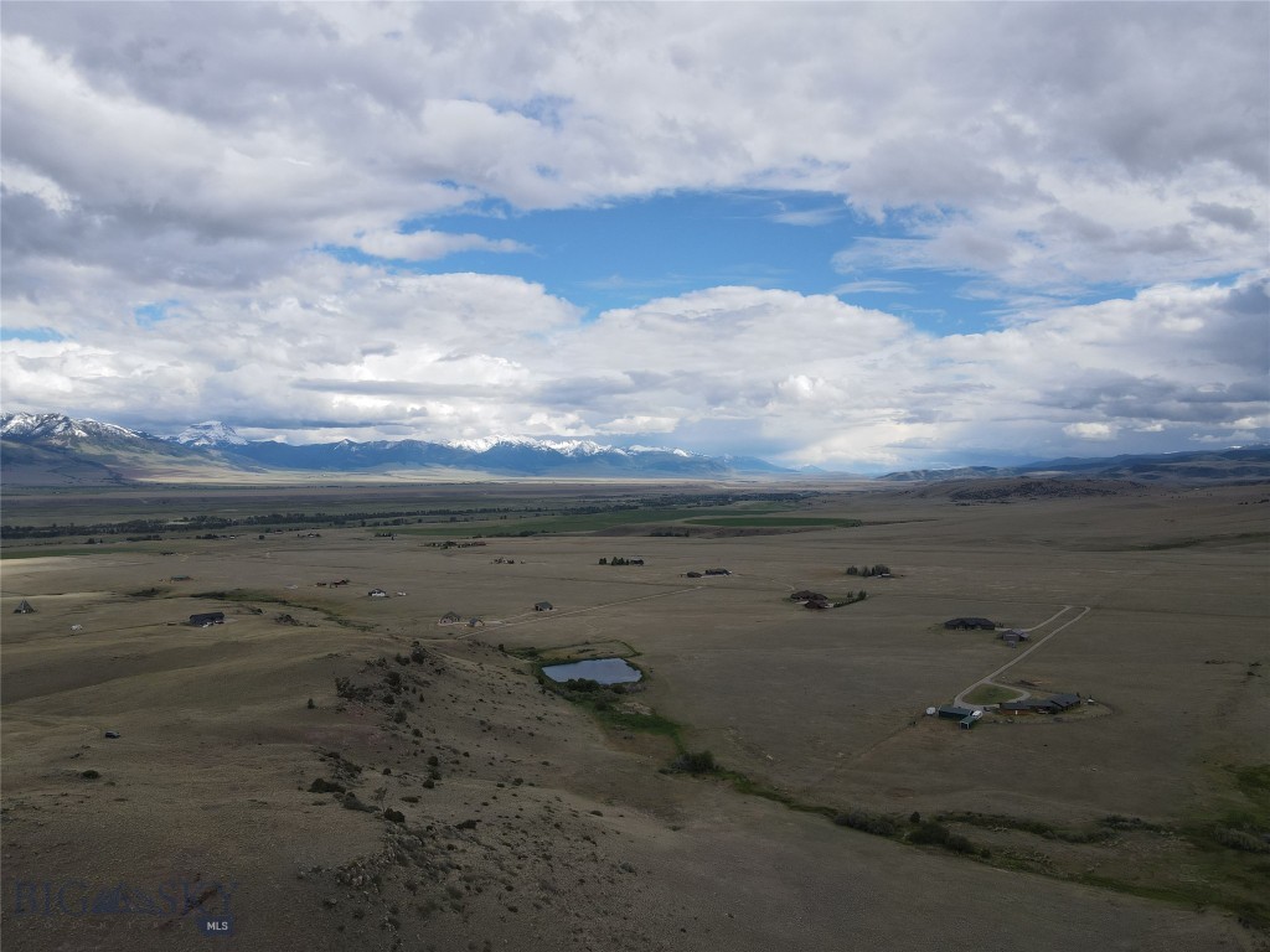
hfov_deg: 71.6
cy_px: 476
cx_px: 635
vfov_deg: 56.8
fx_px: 881
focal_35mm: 24
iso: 100
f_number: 2.8
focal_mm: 4.5
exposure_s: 1/800
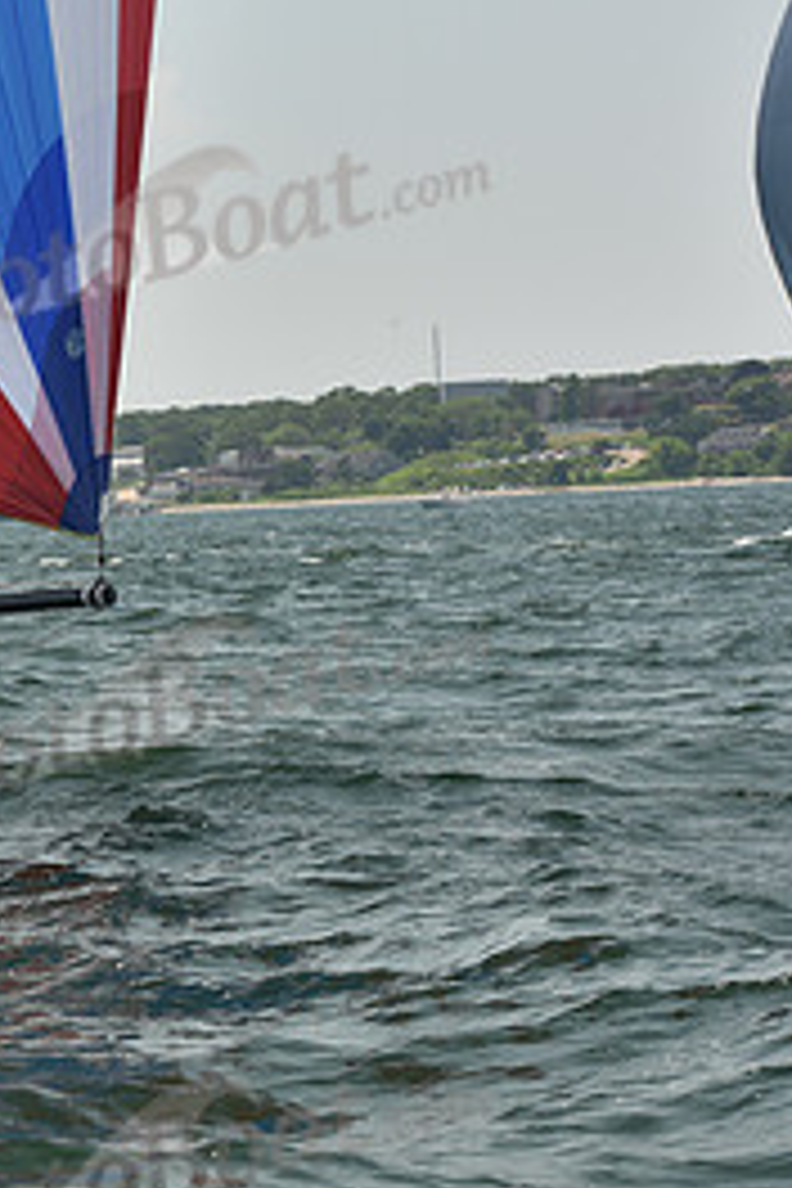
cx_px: -374
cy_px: 538
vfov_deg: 11.7
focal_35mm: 176
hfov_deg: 7.7
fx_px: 5808
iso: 250
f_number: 5.6
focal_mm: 80
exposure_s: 1/640
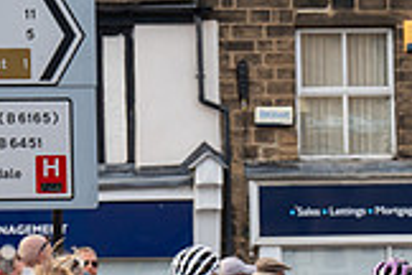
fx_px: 3845
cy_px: 286
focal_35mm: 336
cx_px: 242
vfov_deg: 4.1
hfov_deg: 6.1
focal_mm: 94
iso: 500
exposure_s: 1/1000
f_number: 4.5
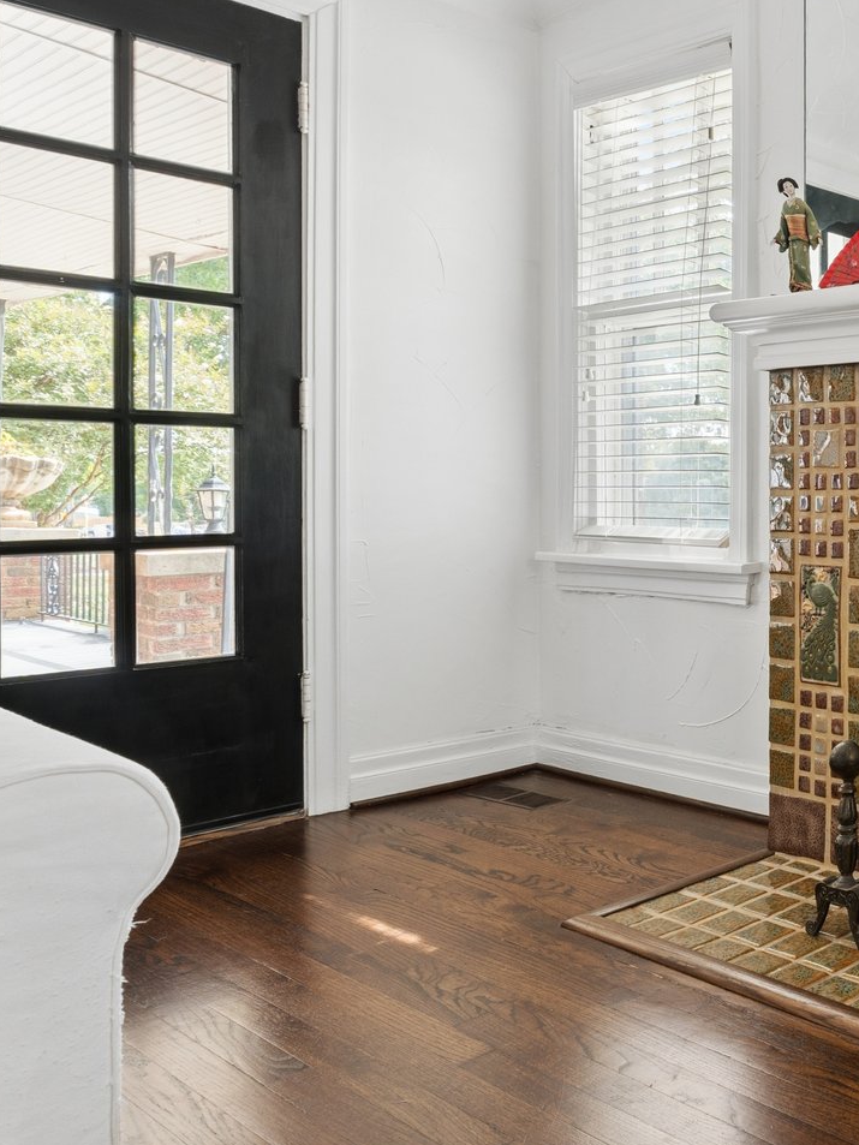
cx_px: 1177
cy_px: 482
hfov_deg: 31.7
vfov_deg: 58.1
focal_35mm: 31
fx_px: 1025
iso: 200
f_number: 8
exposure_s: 1/13
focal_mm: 10
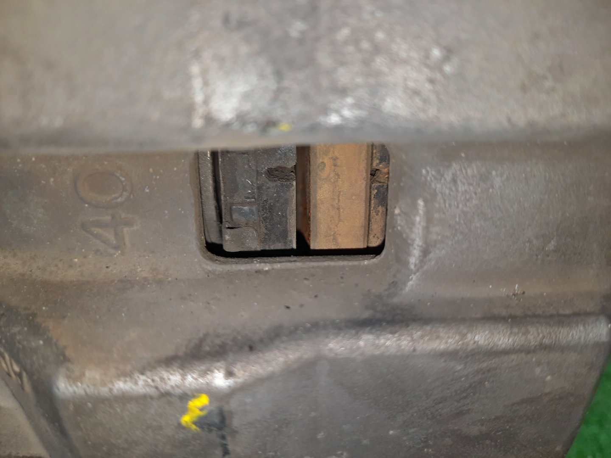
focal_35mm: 25
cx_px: 306
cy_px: 229
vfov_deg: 54.9
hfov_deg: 69.4
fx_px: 441
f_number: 2
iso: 64
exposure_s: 1/50
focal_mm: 4.6
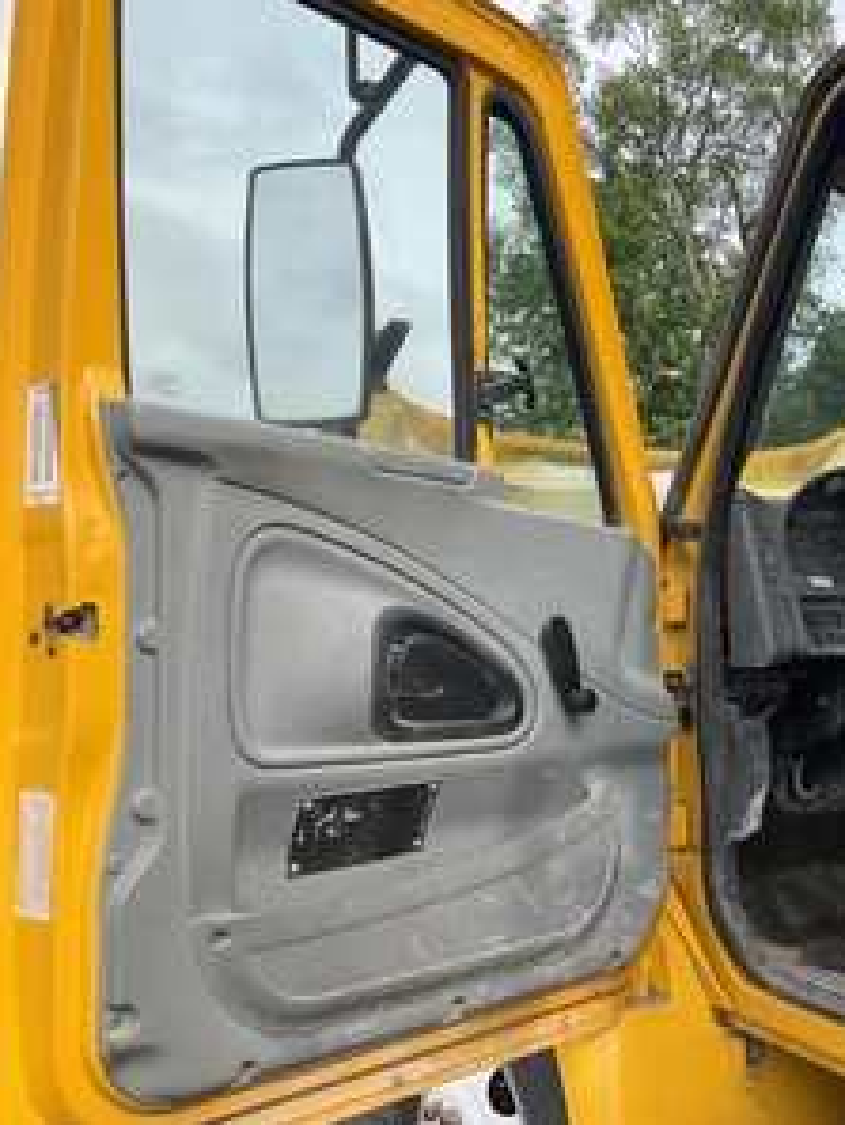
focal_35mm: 39
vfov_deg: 47.8
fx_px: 1268
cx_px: 716
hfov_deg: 35.2
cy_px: 564
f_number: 1.8
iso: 25
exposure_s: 1/978
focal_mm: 3
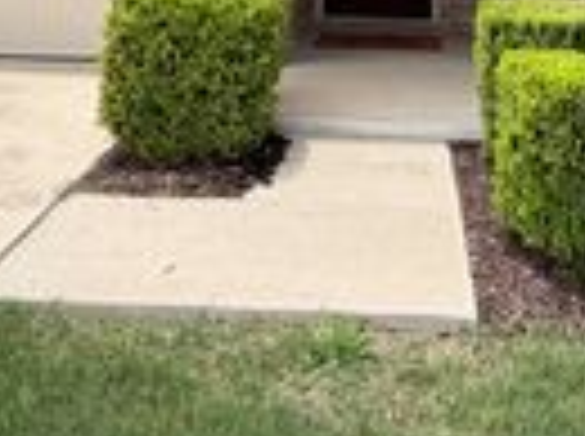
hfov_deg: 35.4
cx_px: 364
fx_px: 911
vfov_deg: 21.8
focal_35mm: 54
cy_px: -240
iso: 40
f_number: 2.2
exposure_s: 1/694
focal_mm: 2.22
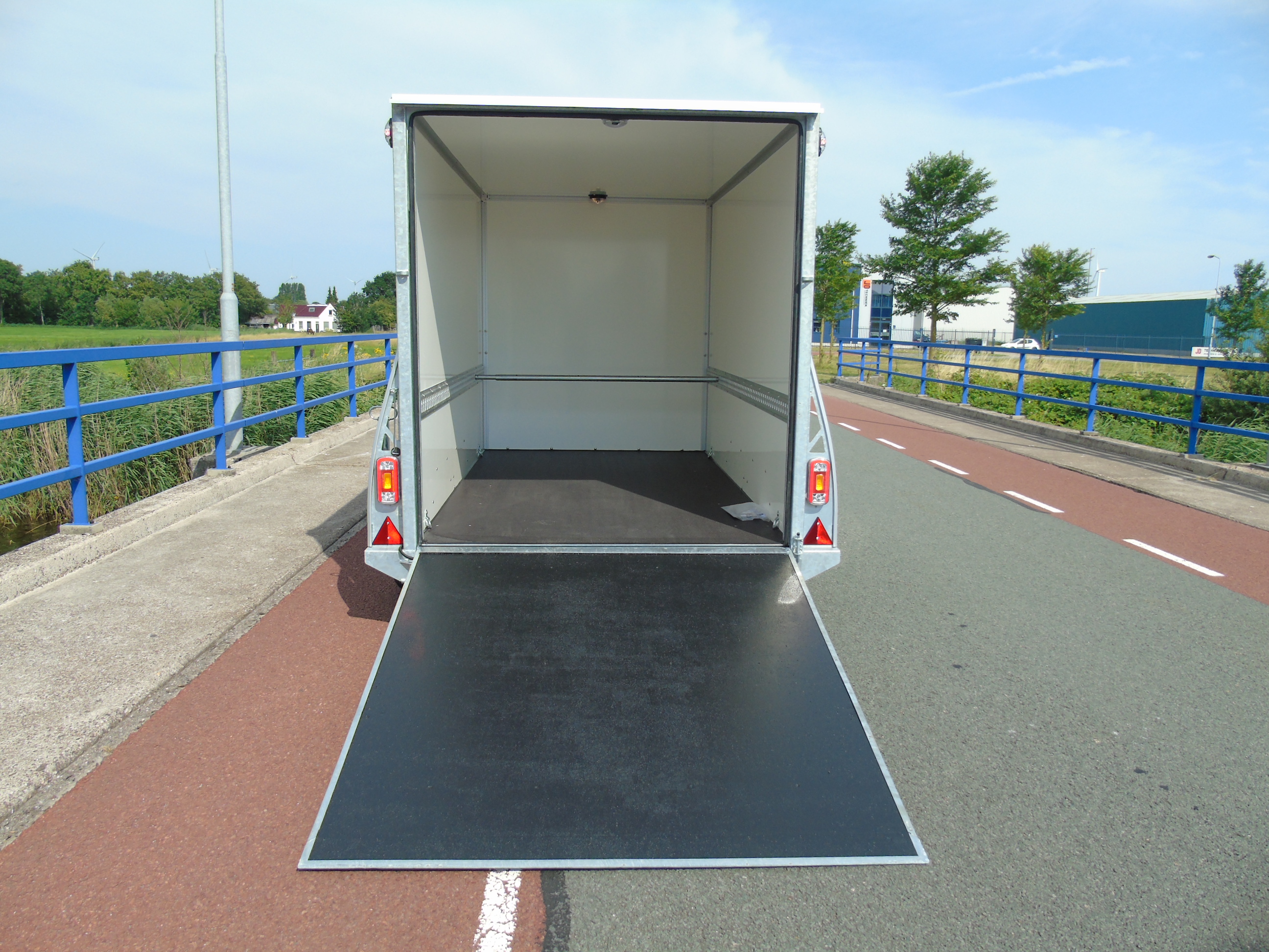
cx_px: 634
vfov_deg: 54.9
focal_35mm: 25
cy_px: 476
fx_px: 916
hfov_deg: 69.4
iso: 80
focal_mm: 4.4
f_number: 3.4
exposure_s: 1/800
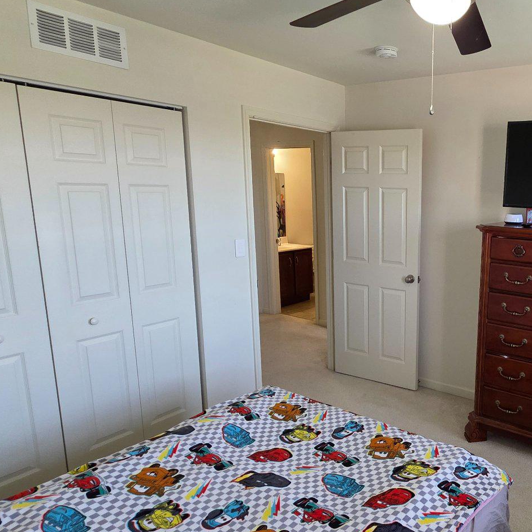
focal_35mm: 25
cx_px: 438
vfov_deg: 62.9
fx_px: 435
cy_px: 283
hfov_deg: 57.4
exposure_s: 1/120
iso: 250
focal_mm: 2.2
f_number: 1.9
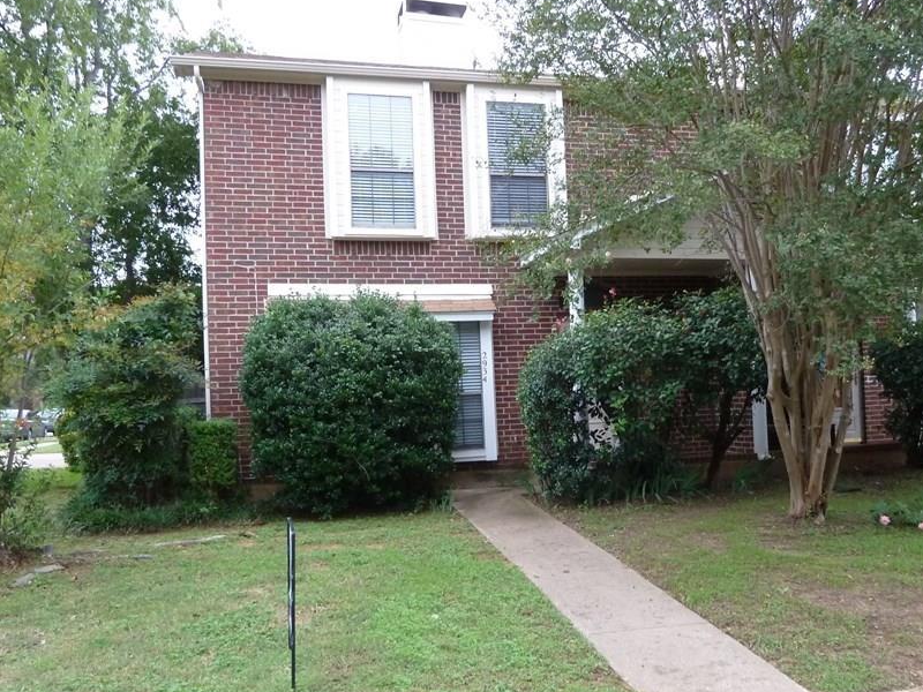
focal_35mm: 32
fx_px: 853
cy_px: 389
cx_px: 533
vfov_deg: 44.1
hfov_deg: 56.6
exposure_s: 1/30
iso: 250
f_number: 3.3
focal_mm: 4.1
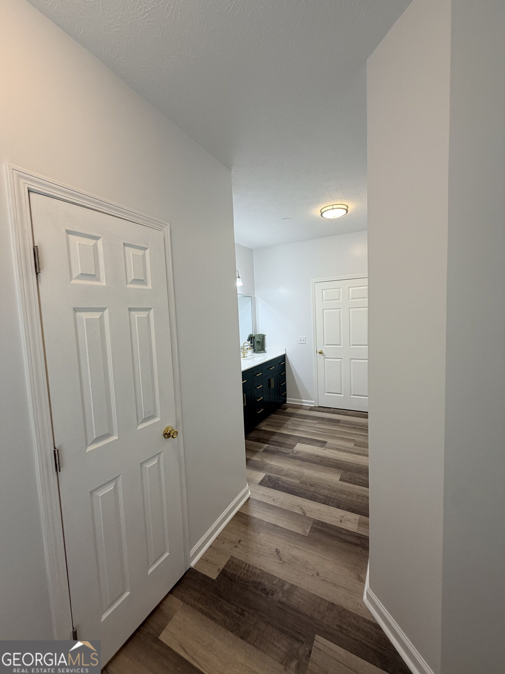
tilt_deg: -3.9
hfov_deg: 85.7
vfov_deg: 102.1
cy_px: 337
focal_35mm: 14
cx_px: 252
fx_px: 272
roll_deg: +2.0
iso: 100
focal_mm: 2.22
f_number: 2.2
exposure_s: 1/120
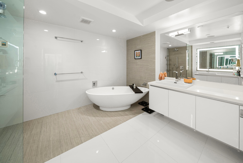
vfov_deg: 90.1
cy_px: 82
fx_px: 81
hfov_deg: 112.6
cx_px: 122
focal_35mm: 12
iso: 400
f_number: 8
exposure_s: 1/3
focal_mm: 12
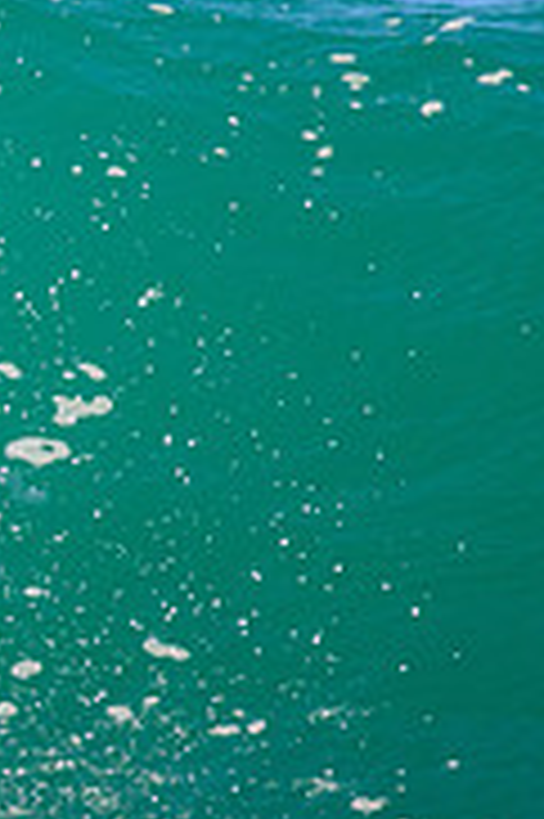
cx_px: -499
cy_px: 196
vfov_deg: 0.7
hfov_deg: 0.5
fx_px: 66081
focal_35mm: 2910
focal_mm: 800
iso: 1600
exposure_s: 1/1600
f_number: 11
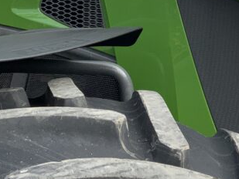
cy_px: -35
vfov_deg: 14.9
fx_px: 663
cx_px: 205
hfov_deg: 20.1
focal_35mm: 96
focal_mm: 3
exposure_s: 1/1490
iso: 16
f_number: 1.8
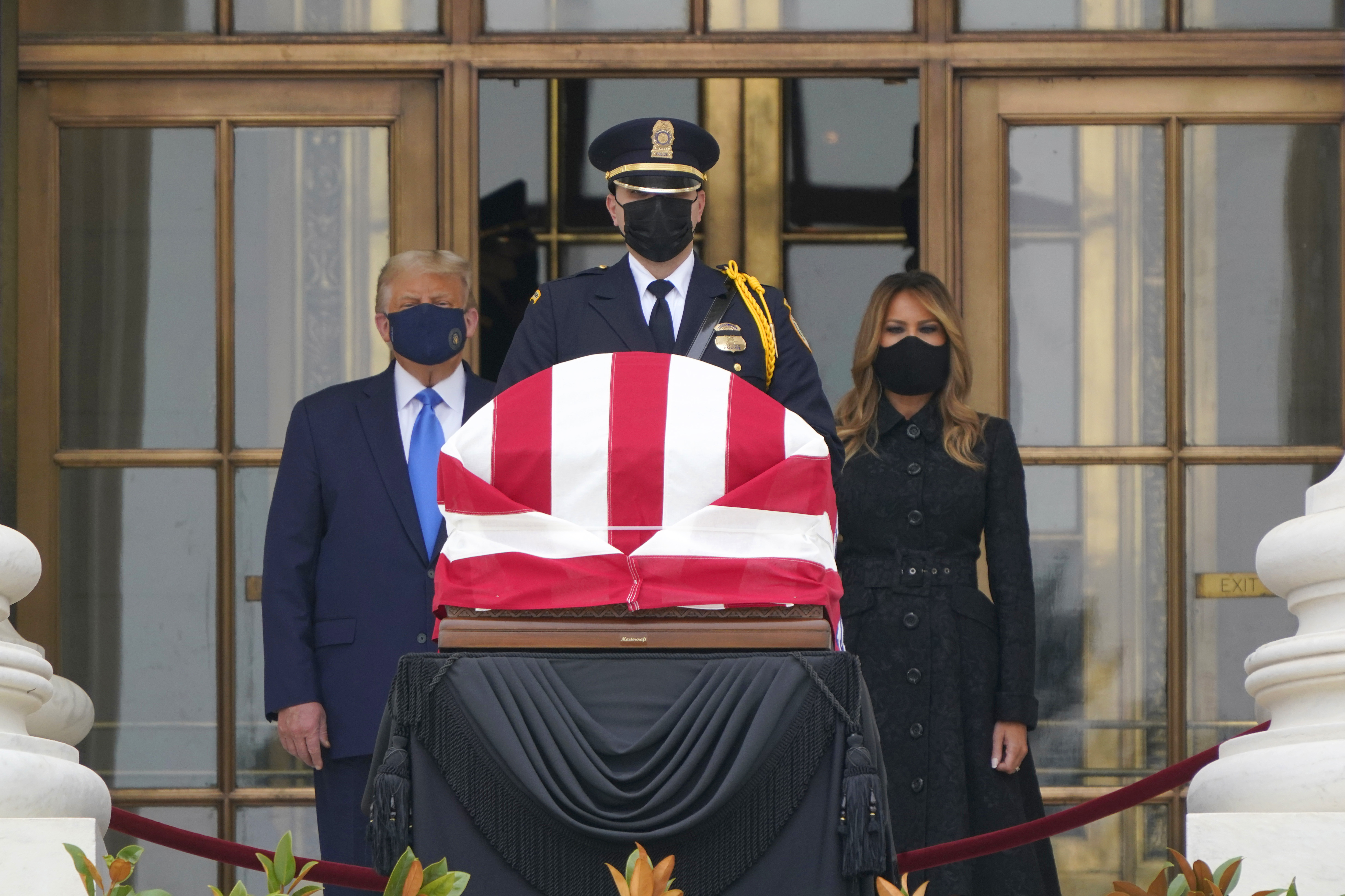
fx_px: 44829
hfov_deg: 1.7
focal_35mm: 1200
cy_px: 448
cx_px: 672
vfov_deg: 1.1
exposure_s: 1/160
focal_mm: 1200
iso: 1600
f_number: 14
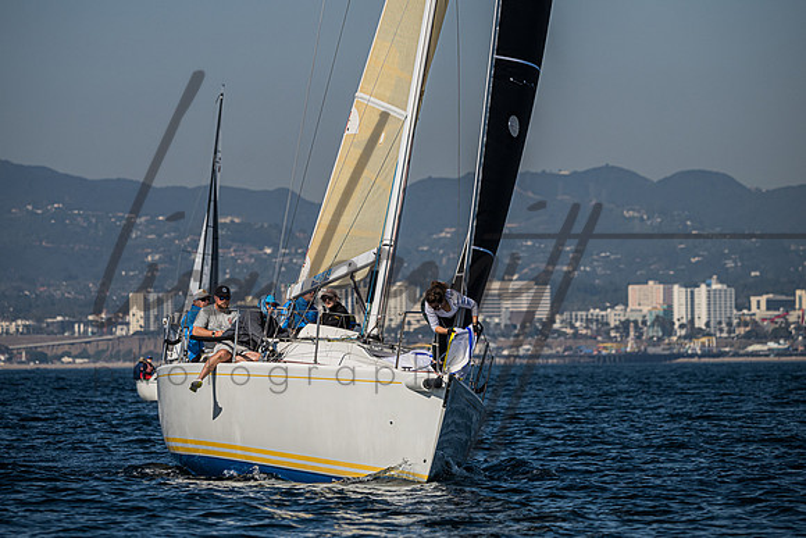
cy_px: 224
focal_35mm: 252
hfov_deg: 8.2
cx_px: 389
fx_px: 5644
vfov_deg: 5.5
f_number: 5
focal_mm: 200
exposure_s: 1/8000
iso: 400
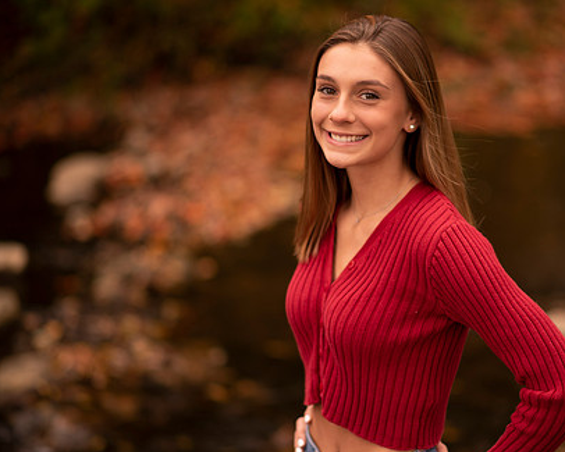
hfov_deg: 16.8
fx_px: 1907
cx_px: 365
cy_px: 236
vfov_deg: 13.5
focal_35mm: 114
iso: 100
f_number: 1.8
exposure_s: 1/500
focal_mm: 85
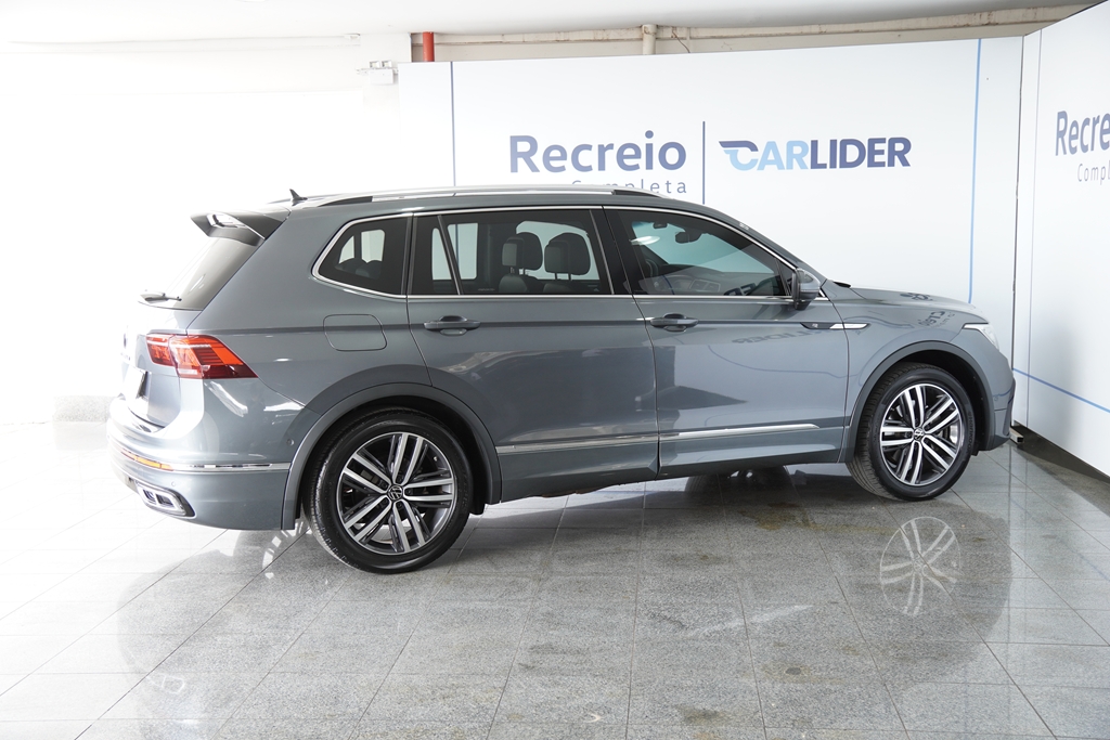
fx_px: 1295
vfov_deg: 31.9
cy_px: 370
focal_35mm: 42
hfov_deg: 46.4
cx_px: 555
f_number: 3.5
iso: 200
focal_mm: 28
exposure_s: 1/60
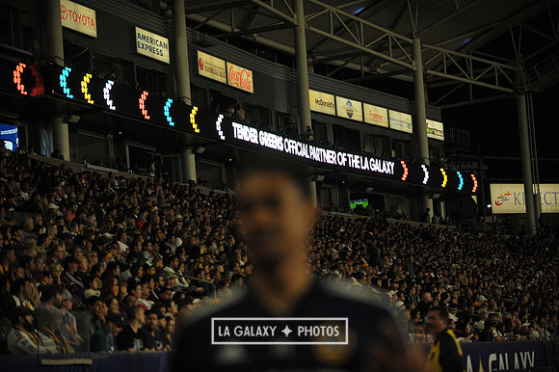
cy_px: 186
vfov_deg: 11.8
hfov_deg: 17.7
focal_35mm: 116
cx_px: 280
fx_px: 1800
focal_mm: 116
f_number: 2.8
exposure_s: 1/1250
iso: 1250
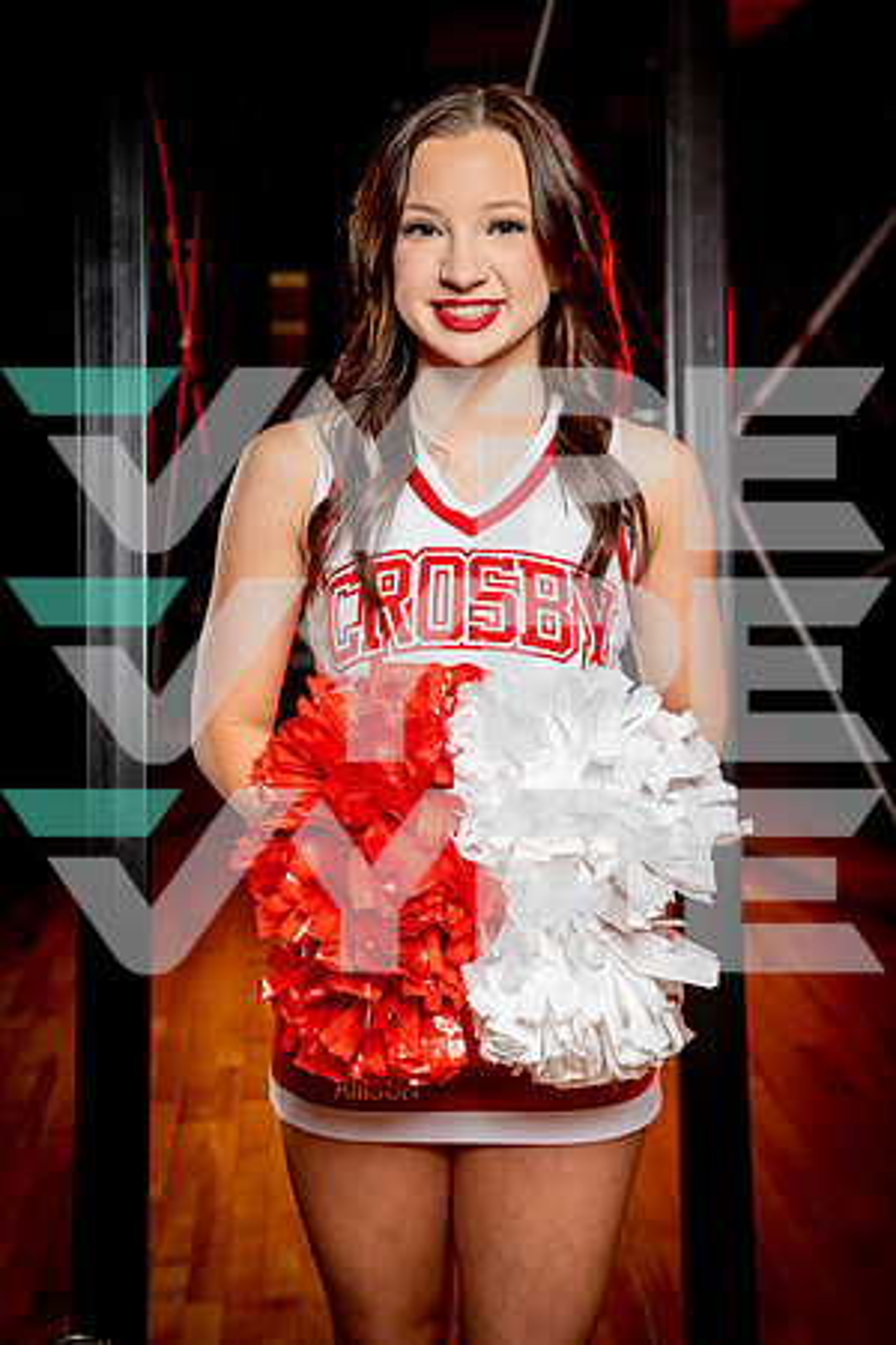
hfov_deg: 27.5
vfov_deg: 40.3
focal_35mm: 49
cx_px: 448
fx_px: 1829
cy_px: 672
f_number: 4.5
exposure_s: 1/250
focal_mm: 49
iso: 400
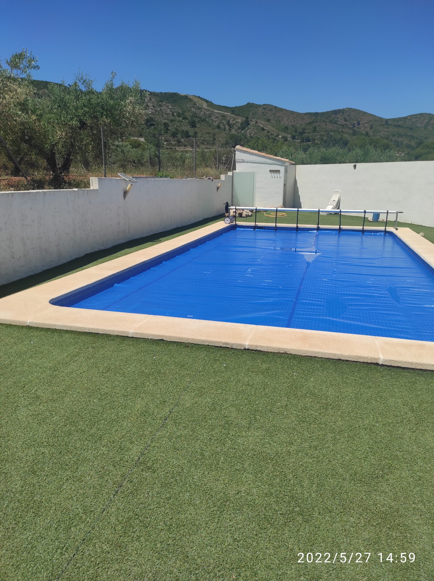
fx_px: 418
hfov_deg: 54.8
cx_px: 217
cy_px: 290
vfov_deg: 69.4
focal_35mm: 25
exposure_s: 1/3466
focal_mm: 5.43
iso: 100
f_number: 1.89
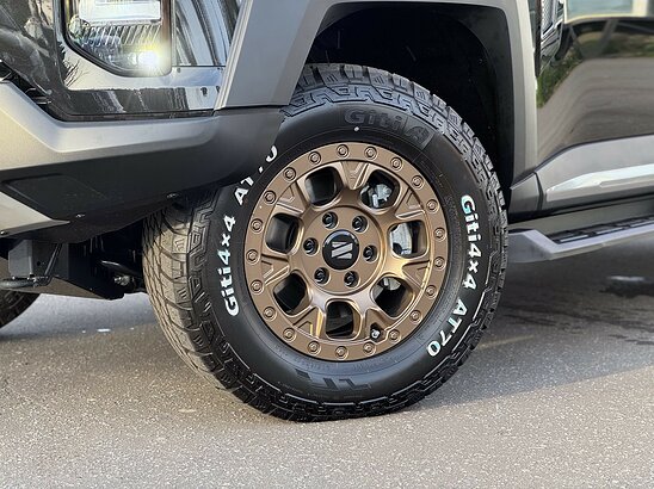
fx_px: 1453
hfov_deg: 25.4
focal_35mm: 77
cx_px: 327
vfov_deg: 19.1
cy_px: 244
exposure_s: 1/99
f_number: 2.8
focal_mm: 9
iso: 200
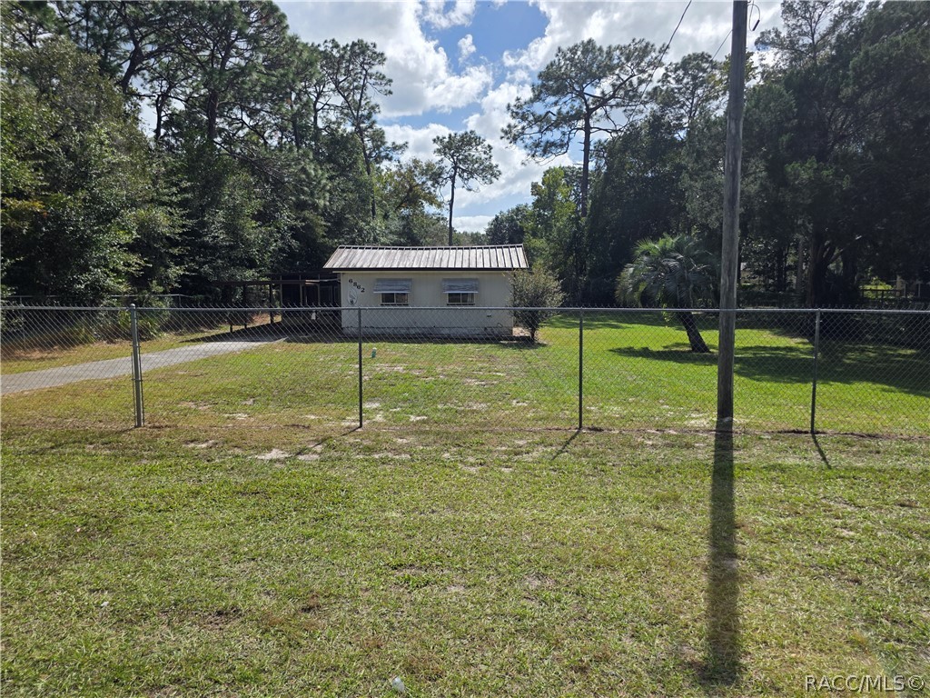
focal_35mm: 23
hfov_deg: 73.9
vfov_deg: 58.9
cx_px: 465
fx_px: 618
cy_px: 349
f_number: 1.7
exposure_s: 1/7626
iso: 80
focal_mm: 6.3
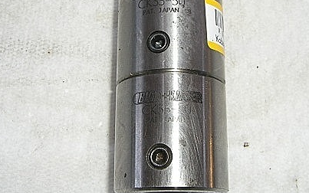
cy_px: 65
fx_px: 539
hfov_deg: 32.0
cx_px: 166
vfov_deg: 20.3
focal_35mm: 64
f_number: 4.3
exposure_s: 1/80
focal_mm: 6.2
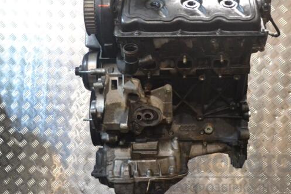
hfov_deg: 38.9
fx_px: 412
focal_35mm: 51
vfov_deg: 26.4
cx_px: 157
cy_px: 85
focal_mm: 28
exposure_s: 1/80
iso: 3200
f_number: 4.5
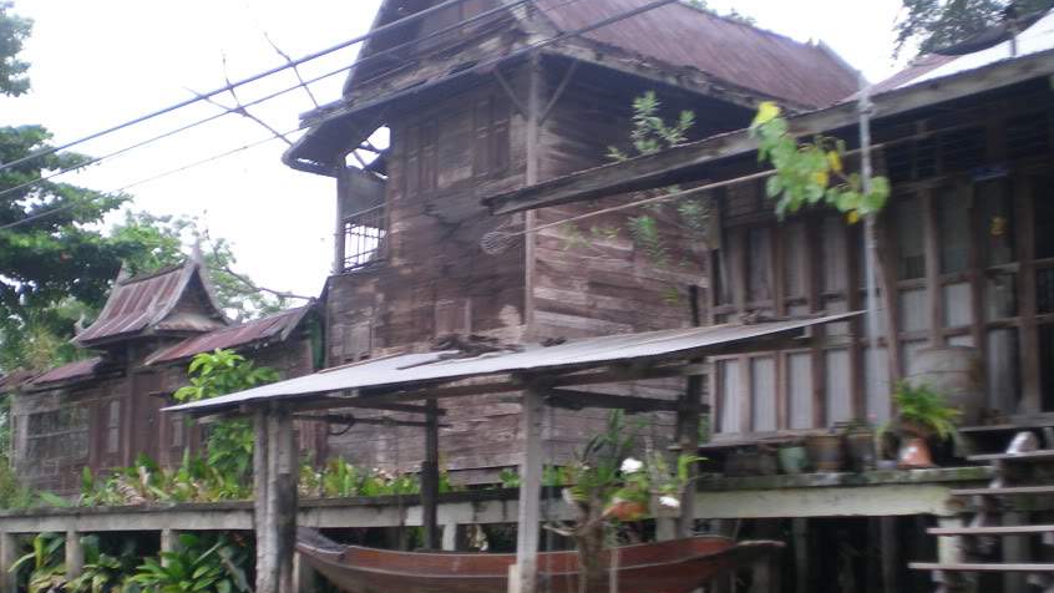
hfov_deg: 36.0
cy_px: 368
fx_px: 1621
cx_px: 518
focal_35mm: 58
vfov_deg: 20.7
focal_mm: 7.4
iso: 50
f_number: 3.5
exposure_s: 1/112
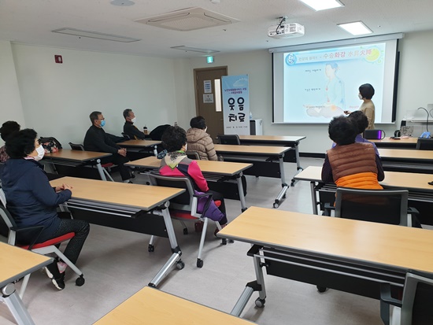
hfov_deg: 67.3
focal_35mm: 26
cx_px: 216
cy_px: 162
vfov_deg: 53.1
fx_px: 325
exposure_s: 1/60
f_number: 2.4
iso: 100
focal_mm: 4.3
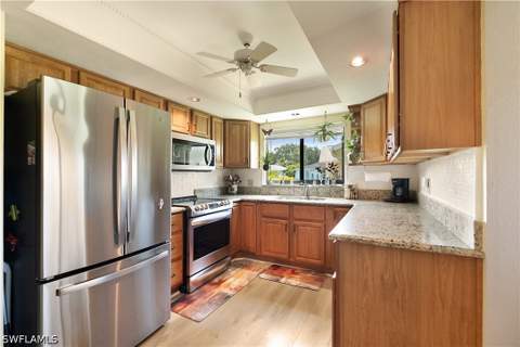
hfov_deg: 100.4
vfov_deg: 77.3
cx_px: 260
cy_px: 174
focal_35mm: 15
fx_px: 217
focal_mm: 10
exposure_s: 1/105
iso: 6400
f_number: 5
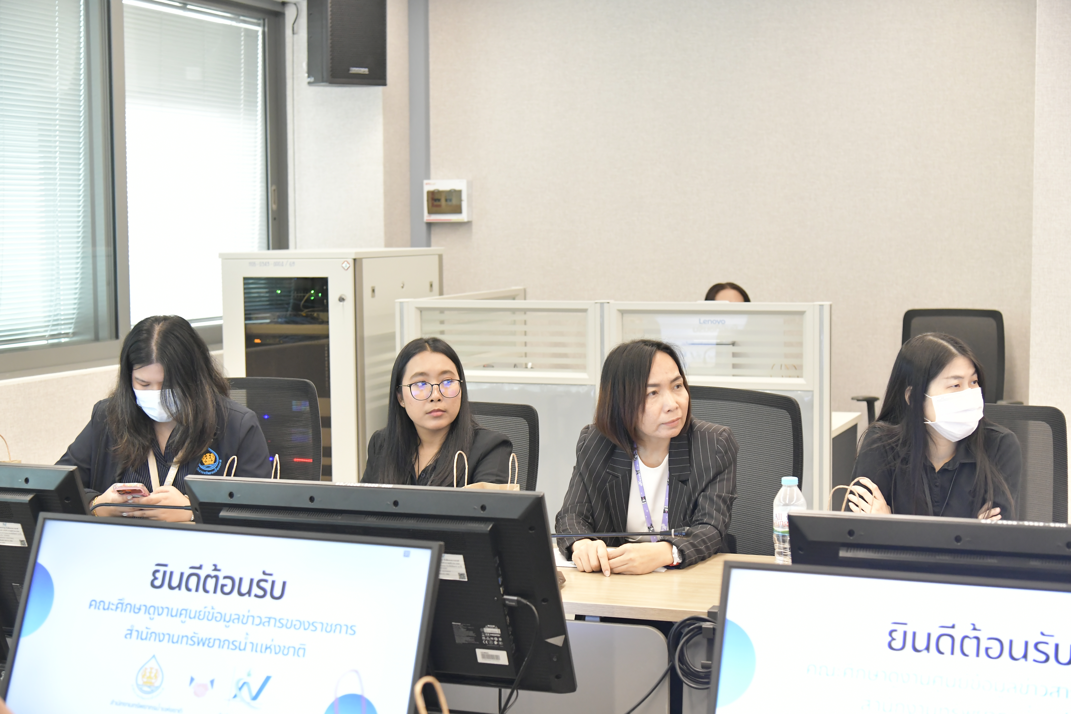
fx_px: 1547
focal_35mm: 52
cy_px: 357
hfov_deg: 38.2
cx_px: 536
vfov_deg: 26.0
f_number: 4.5
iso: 3200
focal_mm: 52
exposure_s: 1/125
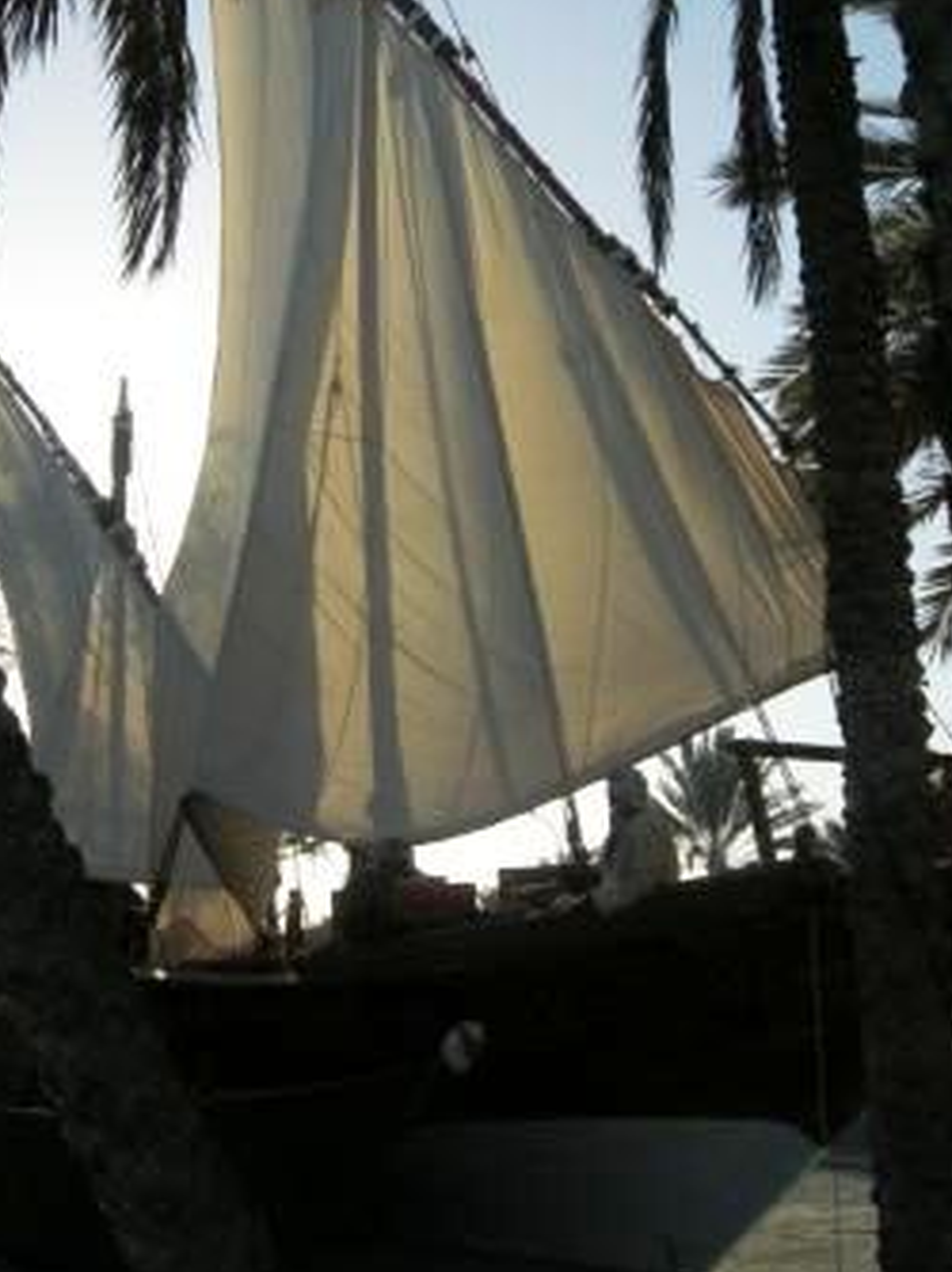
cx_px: 373
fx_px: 1726
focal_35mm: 47
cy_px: 503
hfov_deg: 30.7
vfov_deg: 40.3
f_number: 6.1
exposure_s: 1/315
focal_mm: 7.5
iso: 64
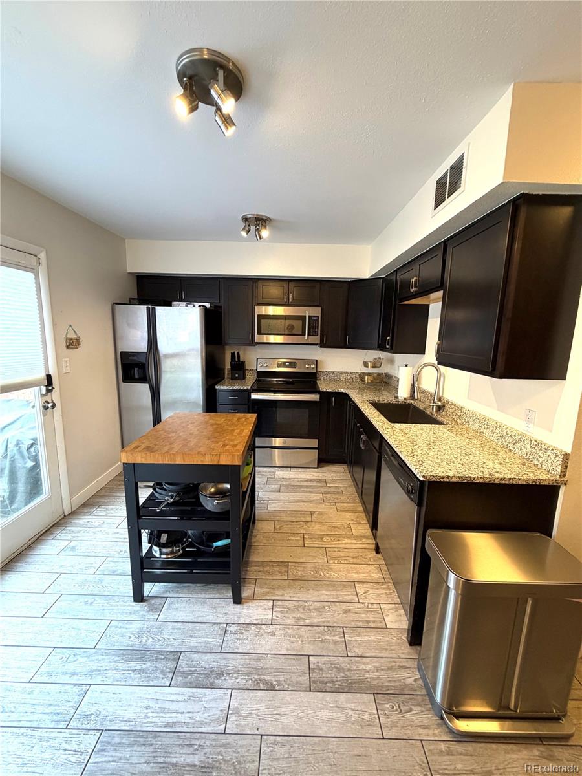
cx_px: 291
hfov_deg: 85.7
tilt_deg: -10.7
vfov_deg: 102.1
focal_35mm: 14
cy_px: 388
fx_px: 314
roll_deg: -0.6
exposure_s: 1/60
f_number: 2.2
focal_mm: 2.22
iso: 200
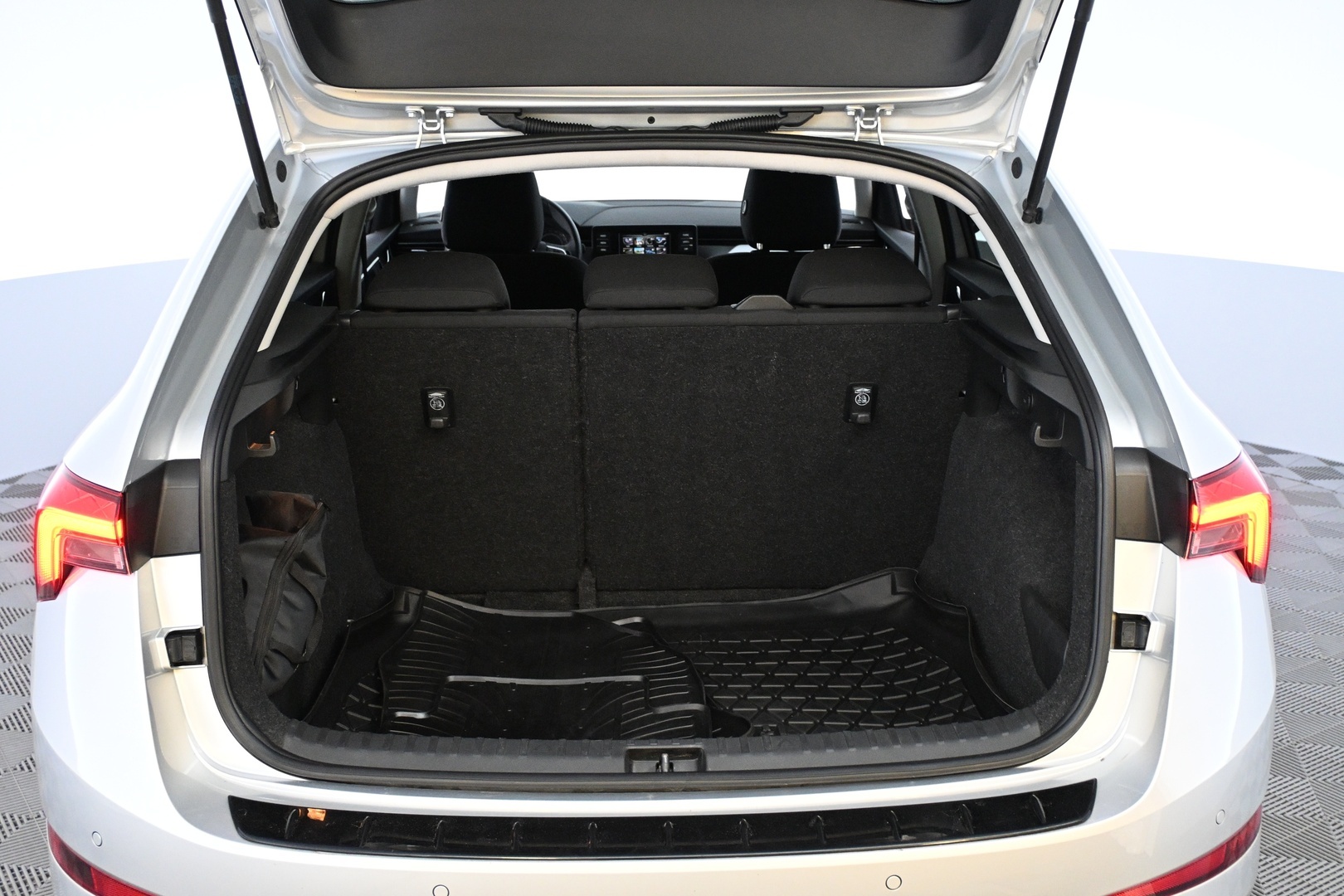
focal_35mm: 39
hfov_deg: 49.6
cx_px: 672
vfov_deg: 34.2
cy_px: 448
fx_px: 1456
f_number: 4.5
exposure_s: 1/80
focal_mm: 26
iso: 3200
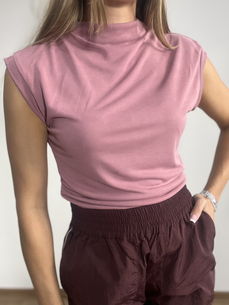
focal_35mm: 30
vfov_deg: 60.0
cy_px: 152
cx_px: 114
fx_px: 265
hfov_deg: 46.8
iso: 125
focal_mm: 2.71
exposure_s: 1/50
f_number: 2.2
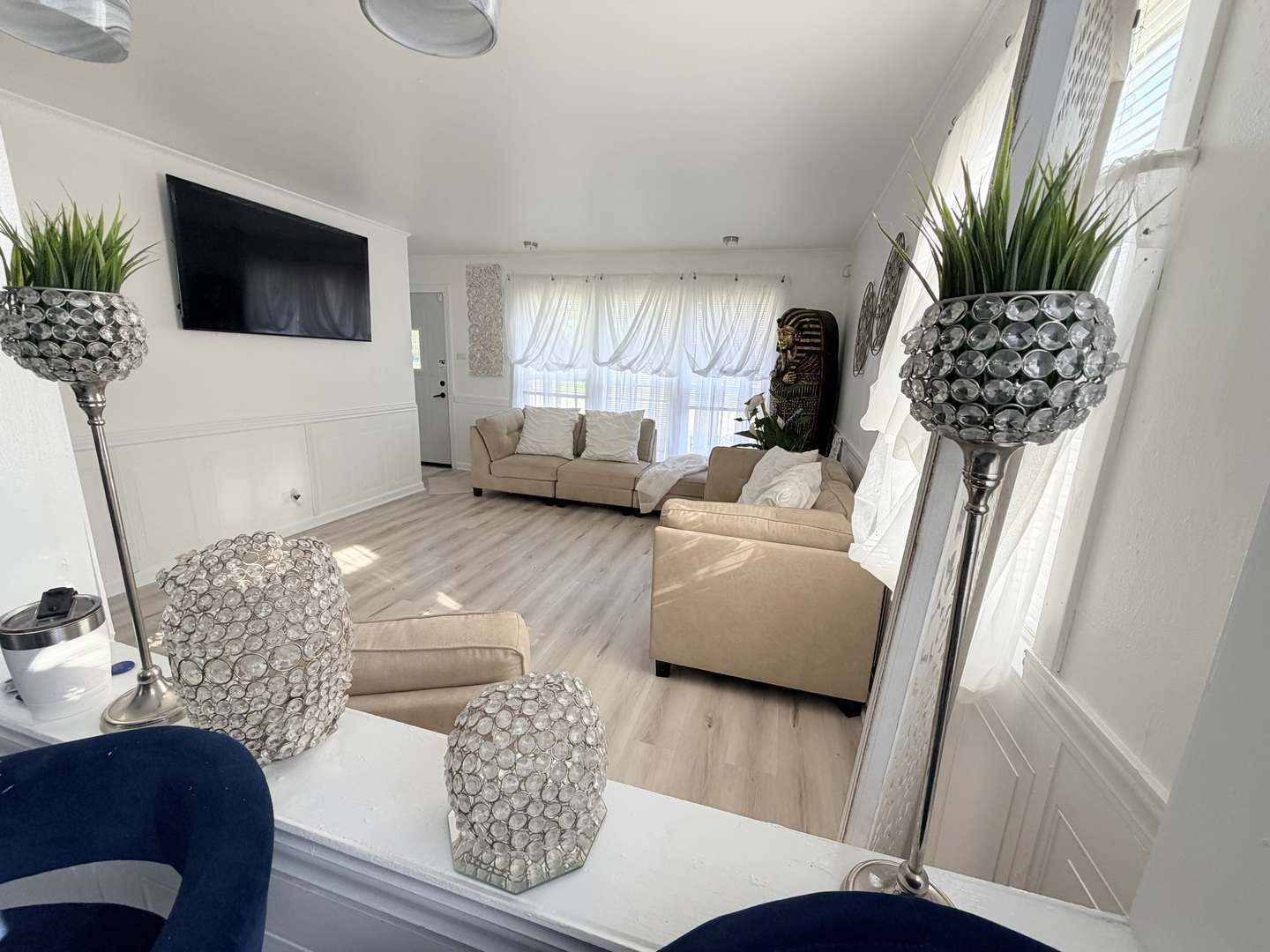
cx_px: 635
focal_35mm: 14
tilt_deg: -13.8
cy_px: 476
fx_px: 514
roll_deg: -1.8
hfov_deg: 102.1
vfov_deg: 85.7
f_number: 2.2
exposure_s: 1/121
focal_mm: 2.22
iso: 80
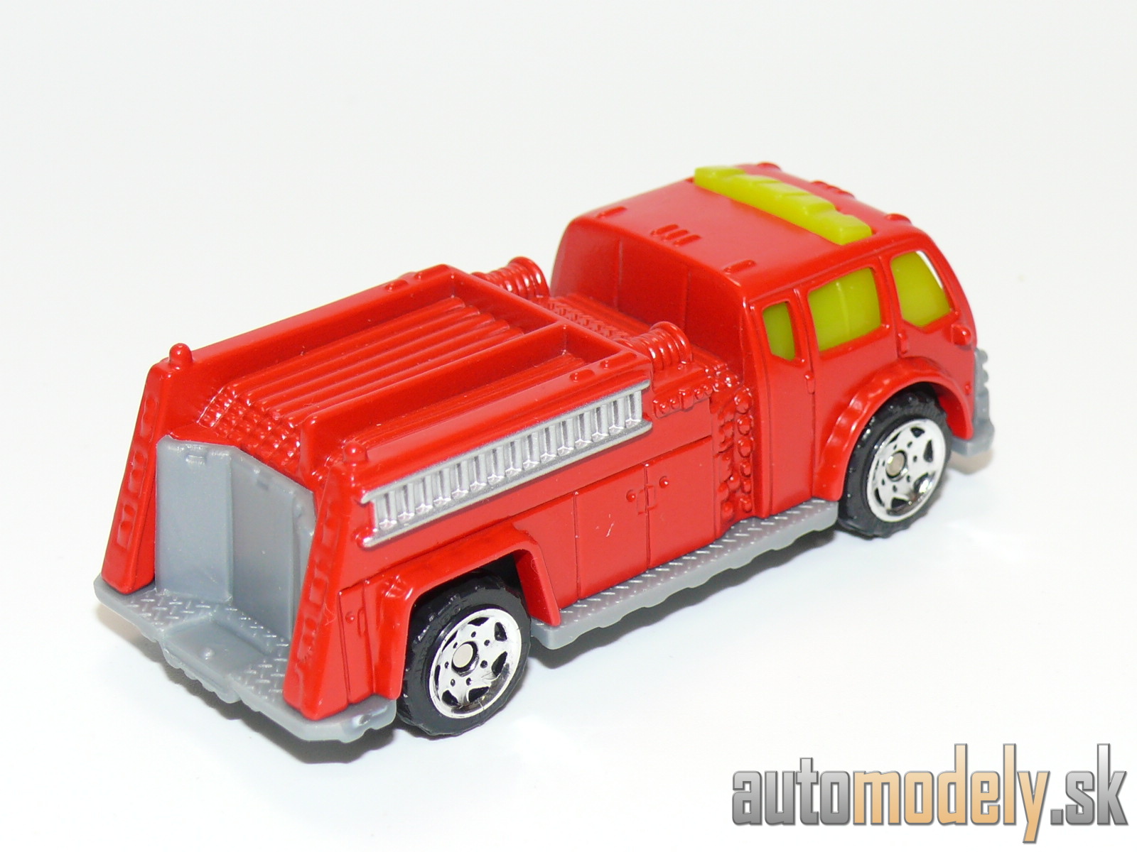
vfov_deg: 14.4
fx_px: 3383
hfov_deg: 19.1
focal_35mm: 103
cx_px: 568
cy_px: 426
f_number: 4
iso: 100
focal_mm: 13.6
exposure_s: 1/30
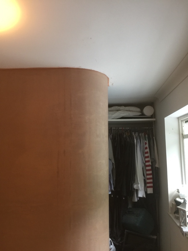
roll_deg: +1.0
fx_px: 210
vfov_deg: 61.7
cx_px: 94
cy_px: 126
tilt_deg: +7.2
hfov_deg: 48.2
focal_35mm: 29
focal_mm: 4.15
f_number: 2.2
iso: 80
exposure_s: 1/17
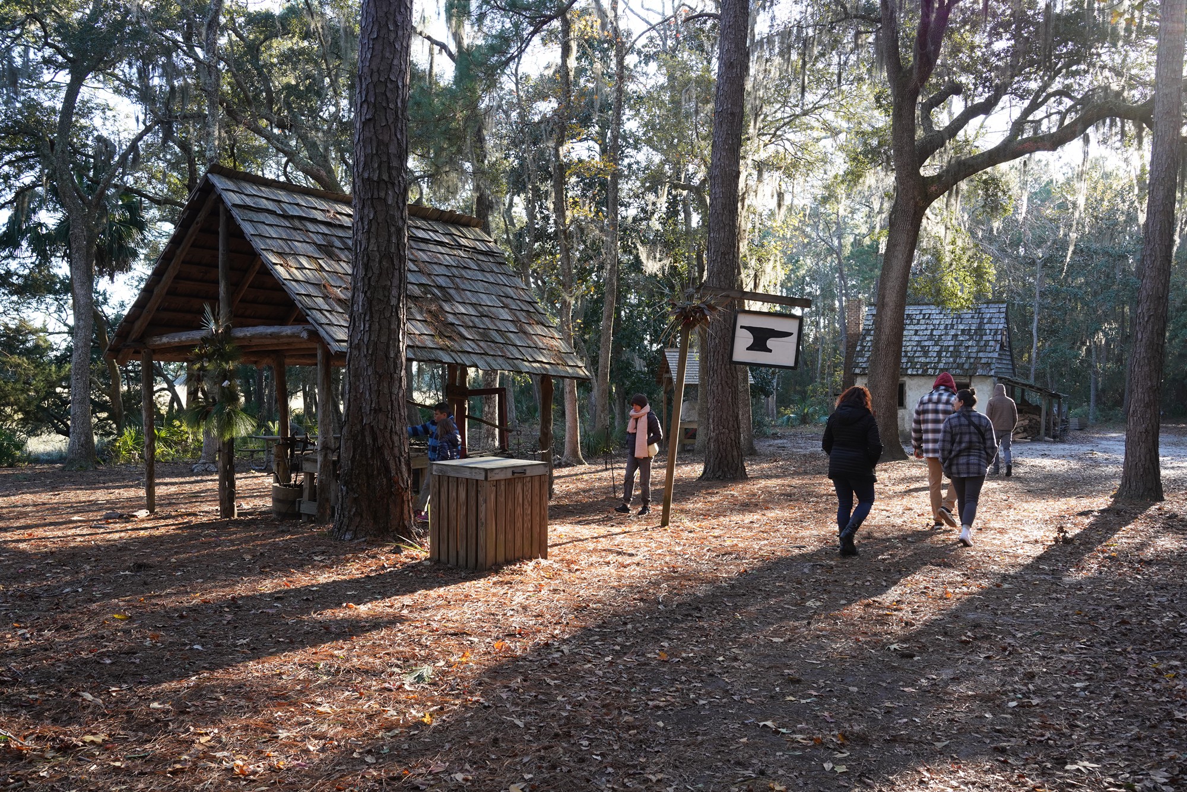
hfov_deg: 55.8
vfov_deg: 38.9
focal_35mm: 34
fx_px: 1121
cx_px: 594
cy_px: 396
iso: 640
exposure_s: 1/100
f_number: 8
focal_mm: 34
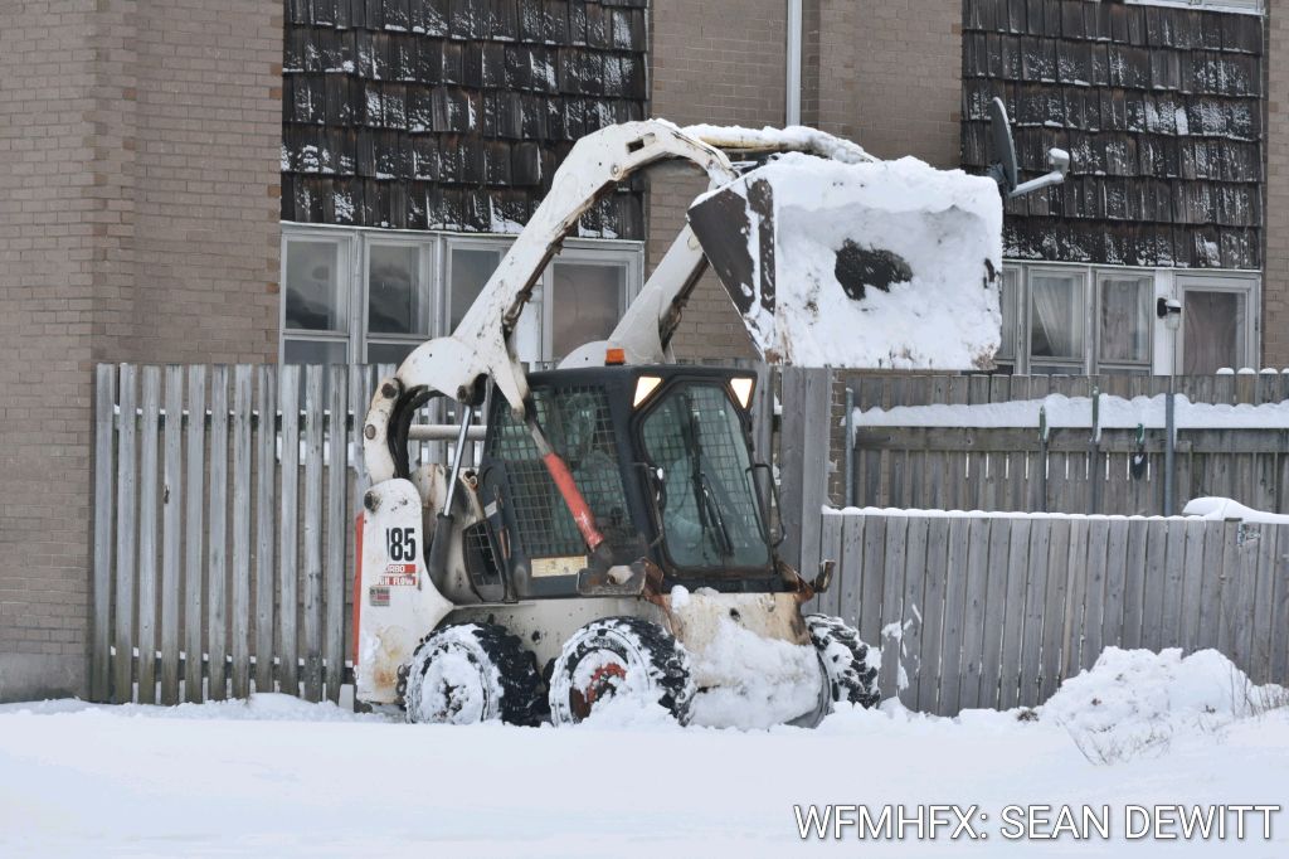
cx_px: 644
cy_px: 430
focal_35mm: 188
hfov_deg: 11.0
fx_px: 6711
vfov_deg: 7.3
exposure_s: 1/320
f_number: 5.6
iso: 500
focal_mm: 125
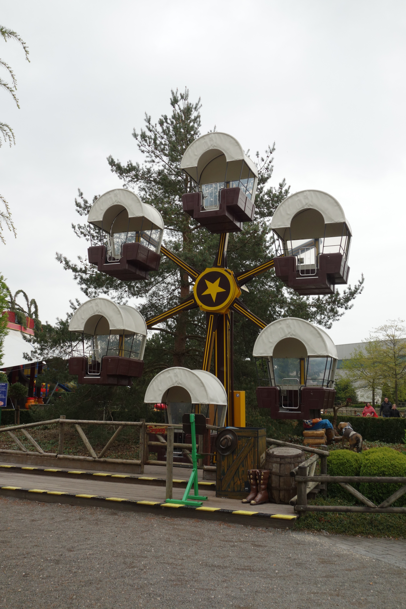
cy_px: 304
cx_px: 203
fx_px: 541
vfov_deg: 58.7
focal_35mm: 32
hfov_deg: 41.1
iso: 200
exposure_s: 1/160
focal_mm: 12.03
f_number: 5
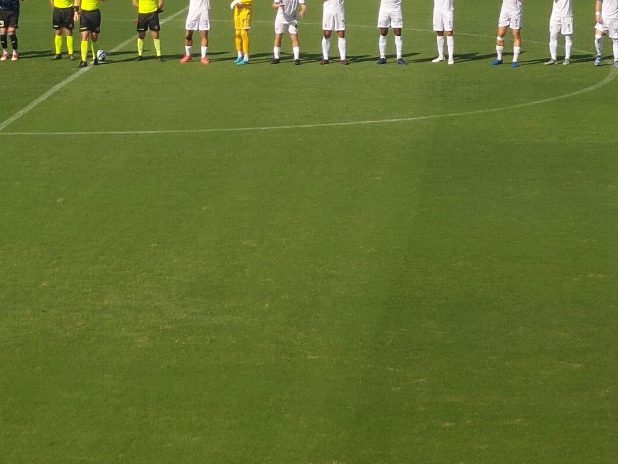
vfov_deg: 22.2
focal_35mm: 61
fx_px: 1089
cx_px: 158
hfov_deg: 31.1
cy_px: -90
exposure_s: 1/2081
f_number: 1.8
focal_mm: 5.23
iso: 40
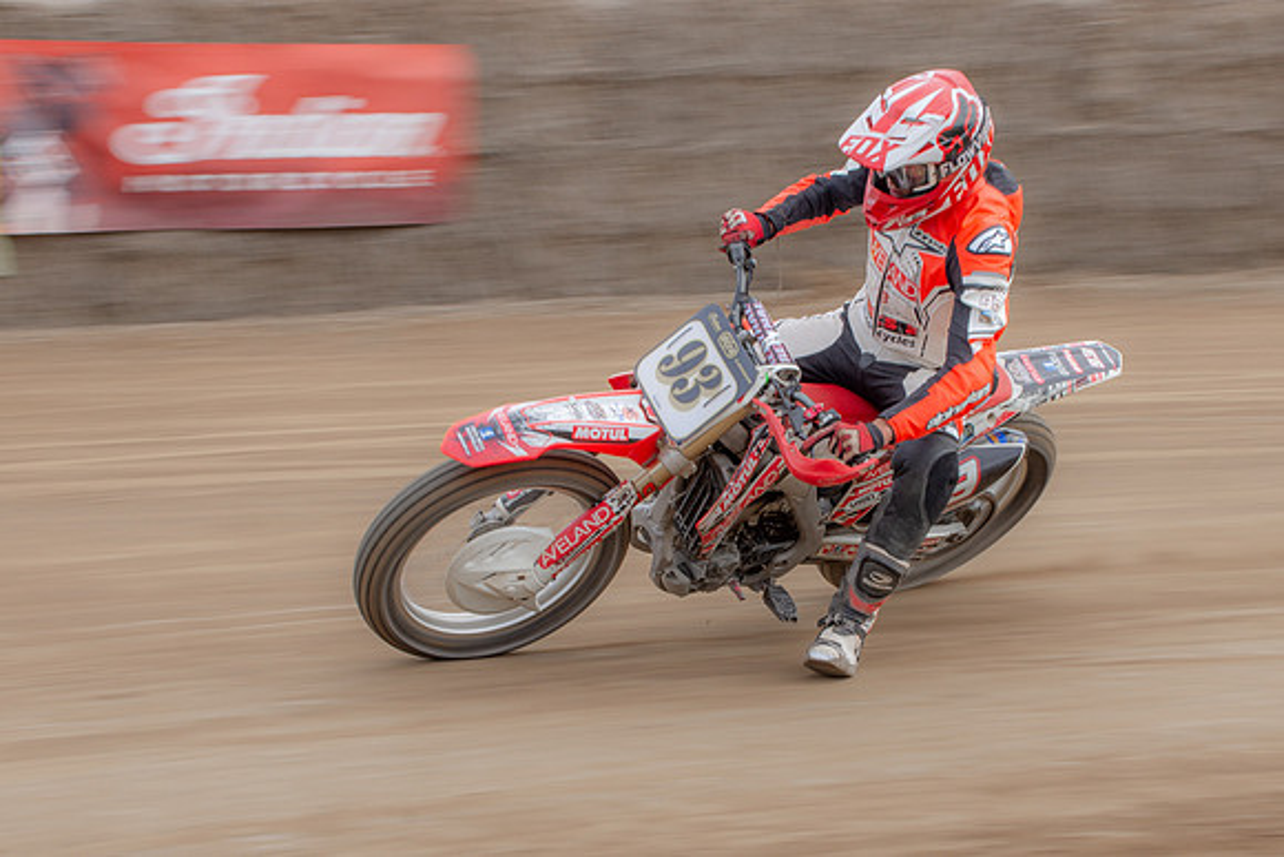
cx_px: 741
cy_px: 397
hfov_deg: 18.0
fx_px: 4051
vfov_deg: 12.1
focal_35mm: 114
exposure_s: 1/100
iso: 200
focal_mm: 60
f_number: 13
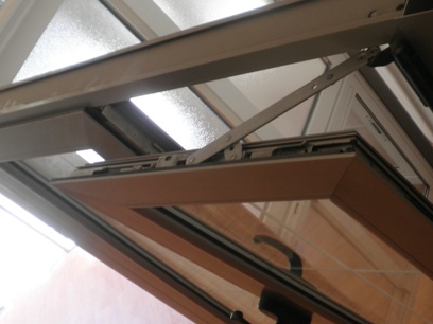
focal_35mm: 51
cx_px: 258
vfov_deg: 28.5
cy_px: 182
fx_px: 638
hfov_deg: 37.4
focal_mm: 4.7
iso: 64
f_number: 2.6
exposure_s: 1/30
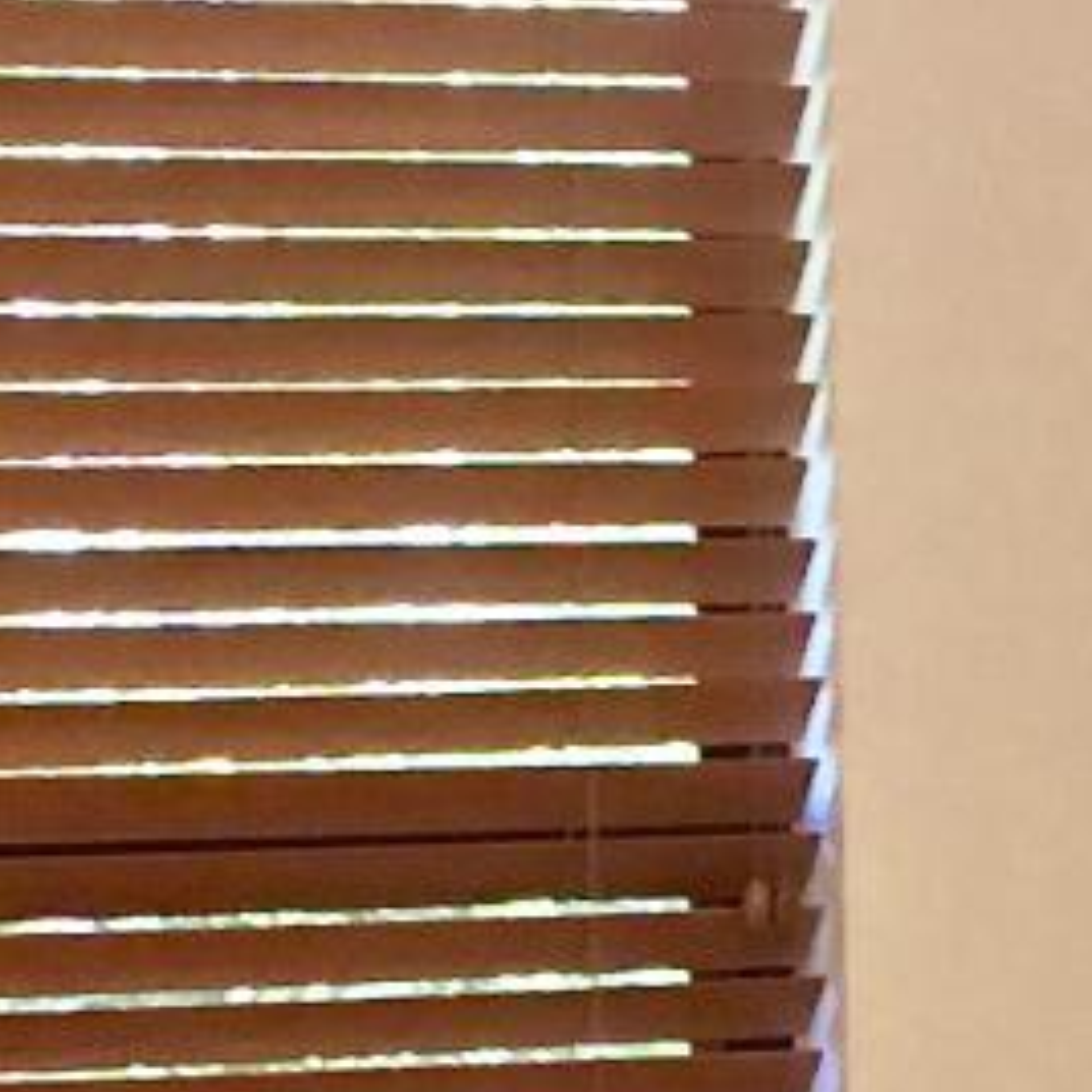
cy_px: 1724
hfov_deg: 9.1
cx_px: 835
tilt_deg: -8.9
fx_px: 6817
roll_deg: +0.2
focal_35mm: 191
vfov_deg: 8.9
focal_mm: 4.15
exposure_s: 1/10
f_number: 2.2
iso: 80
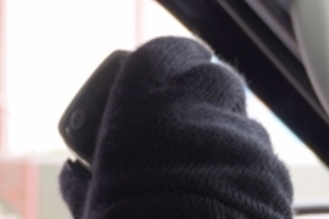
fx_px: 1753
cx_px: 124
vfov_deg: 7.1
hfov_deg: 10.7
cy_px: 280
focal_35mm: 192
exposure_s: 1/60
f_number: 4.5
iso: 200
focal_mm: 32
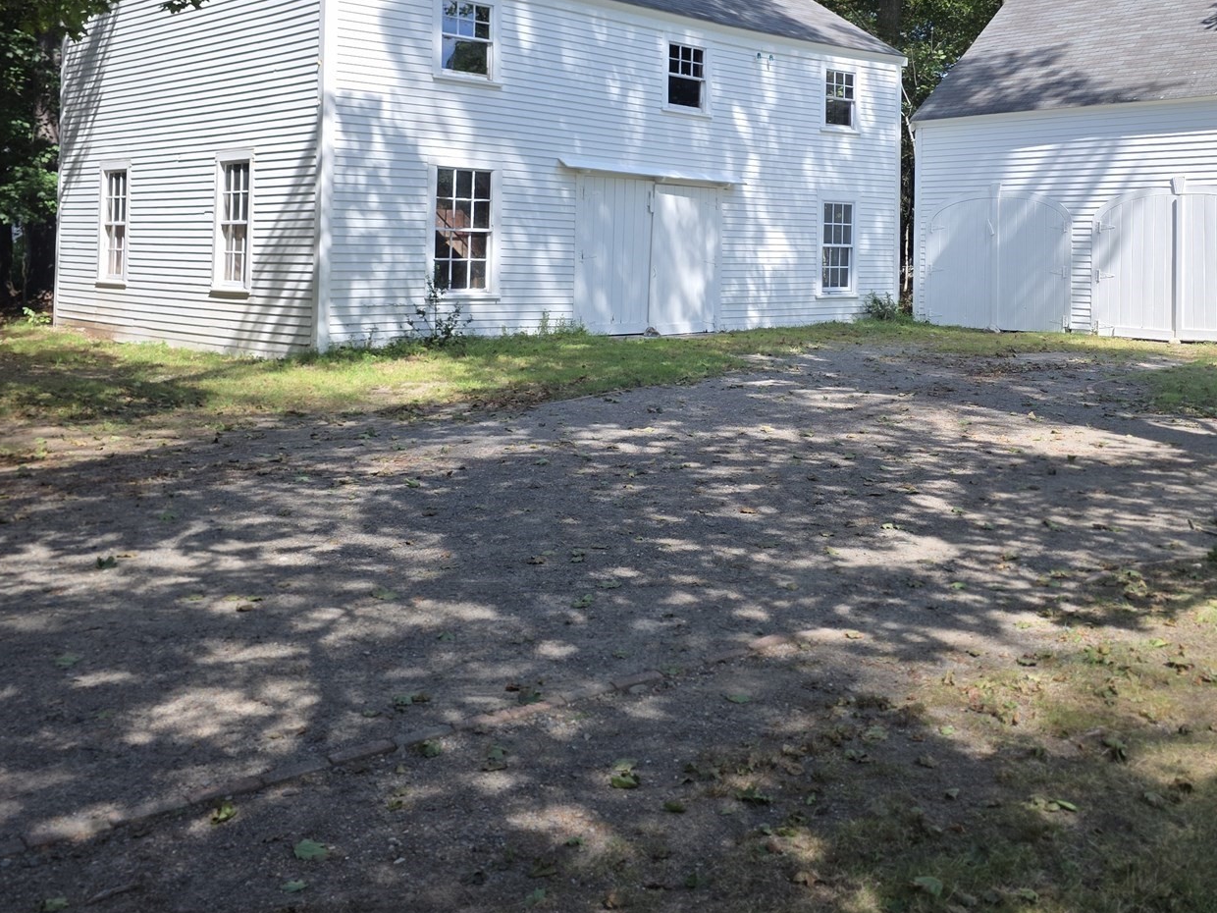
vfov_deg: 36.9
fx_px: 1336
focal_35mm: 38
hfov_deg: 48.5
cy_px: 234
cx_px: 769
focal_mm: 6.3
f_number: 1.7
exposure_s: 1/2169
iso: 80
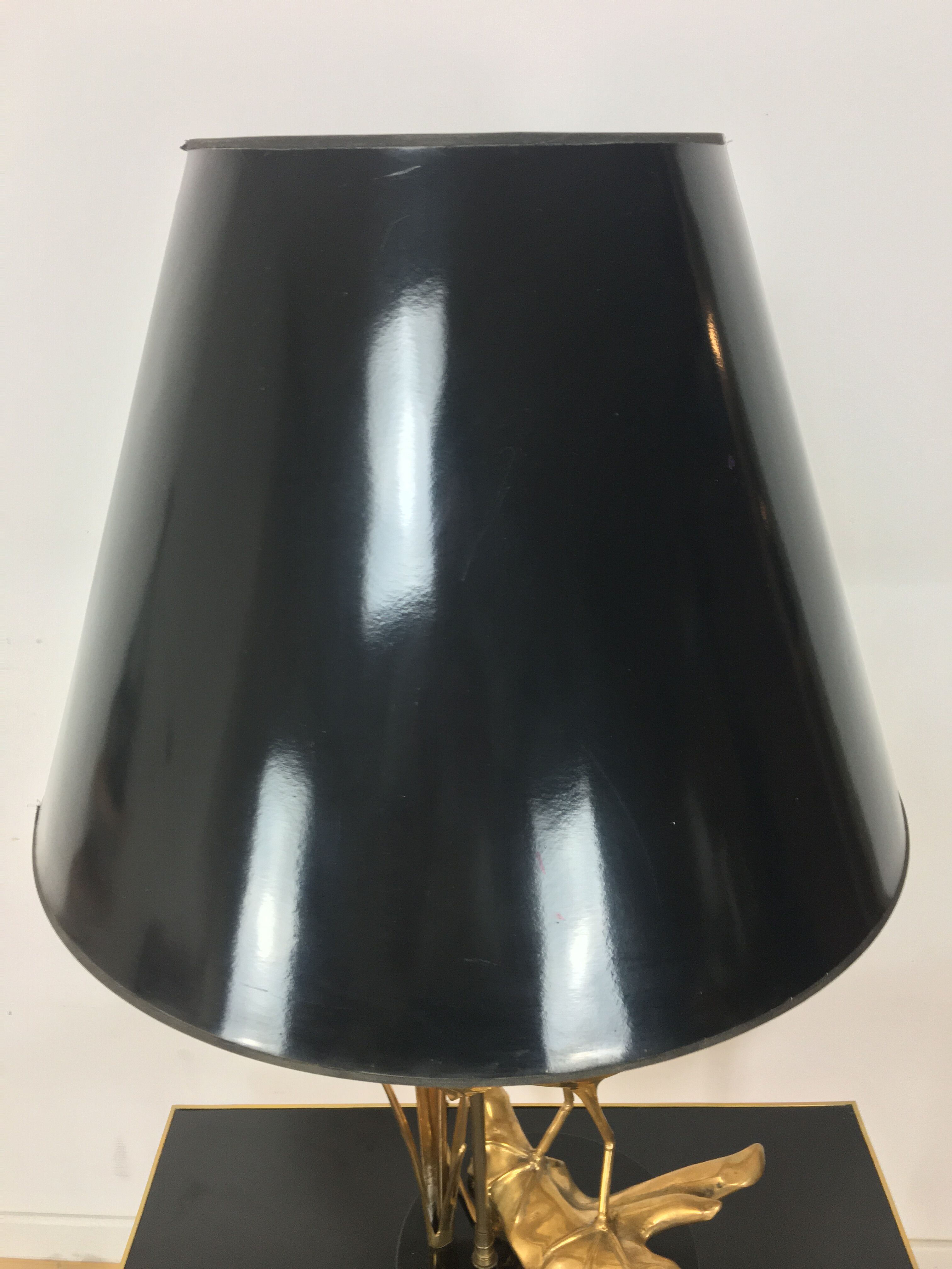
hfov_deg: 48.2
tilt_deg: -24.5
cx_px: 476
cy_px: 634
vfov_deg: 61.7
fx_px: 1063
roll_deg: +0.9
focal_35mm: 29
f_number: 2.2
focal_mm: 4.15
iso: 80
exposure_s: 1/33
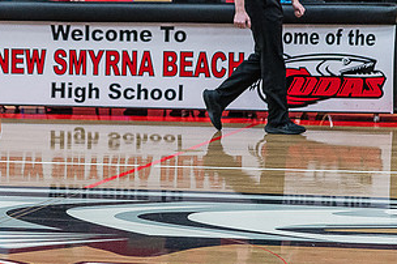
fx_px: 2523
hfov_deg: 9.0
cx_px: 77
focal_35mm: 229
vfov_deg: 6.0
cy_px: 85
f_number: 4
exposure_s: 1/320
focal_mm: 120
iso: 5000
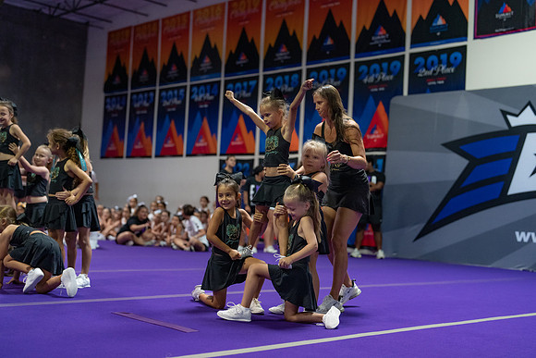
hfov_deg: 39.6
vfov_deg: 27.0
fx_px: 745
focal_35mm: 50
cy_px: 179
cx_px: 268
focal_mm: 50
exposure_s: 1/1000
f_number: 1.8
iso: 3200
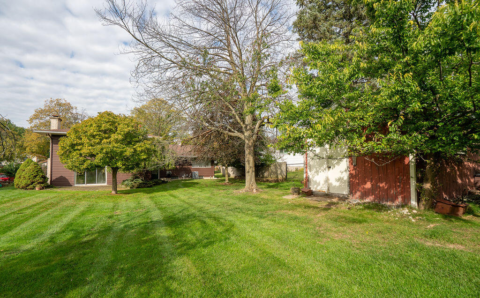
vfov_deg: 69.8
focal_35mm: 16
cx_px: 240
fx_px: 213
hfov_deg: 96.7
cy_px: 160
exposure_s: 1/500
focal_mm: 16
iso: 400
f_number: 8
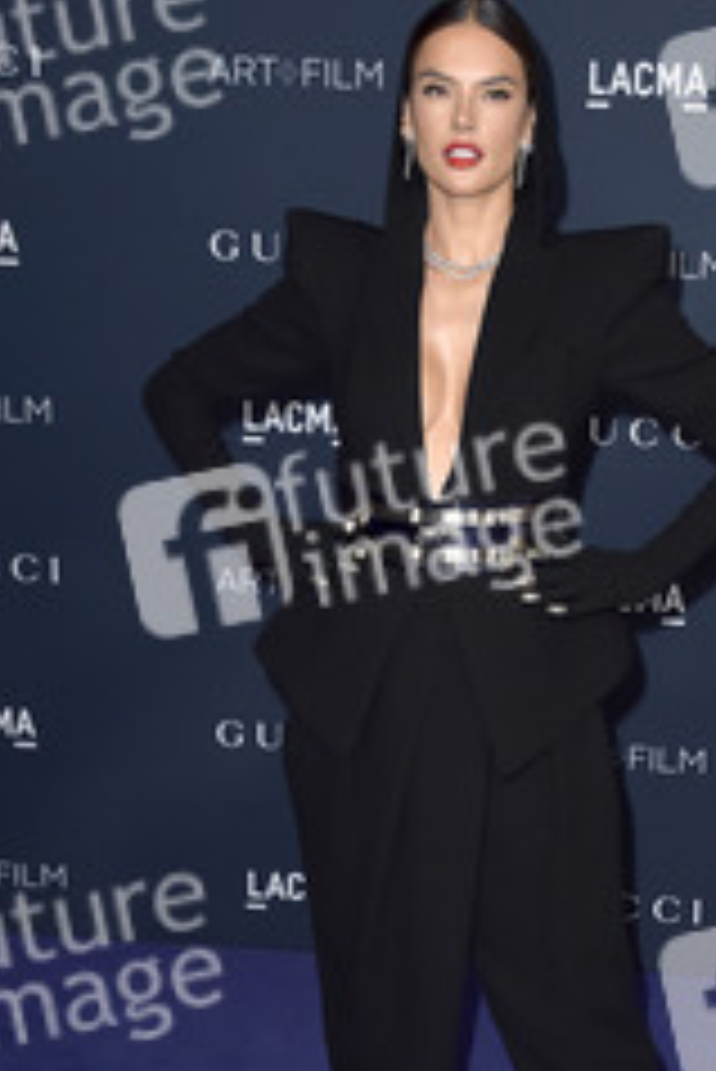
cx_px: 484
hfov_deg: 18.4
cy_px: 756
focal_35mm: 74
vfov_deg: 27.1
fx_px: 2204
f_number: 6.3
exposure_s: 1/250
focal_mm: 44
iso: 500
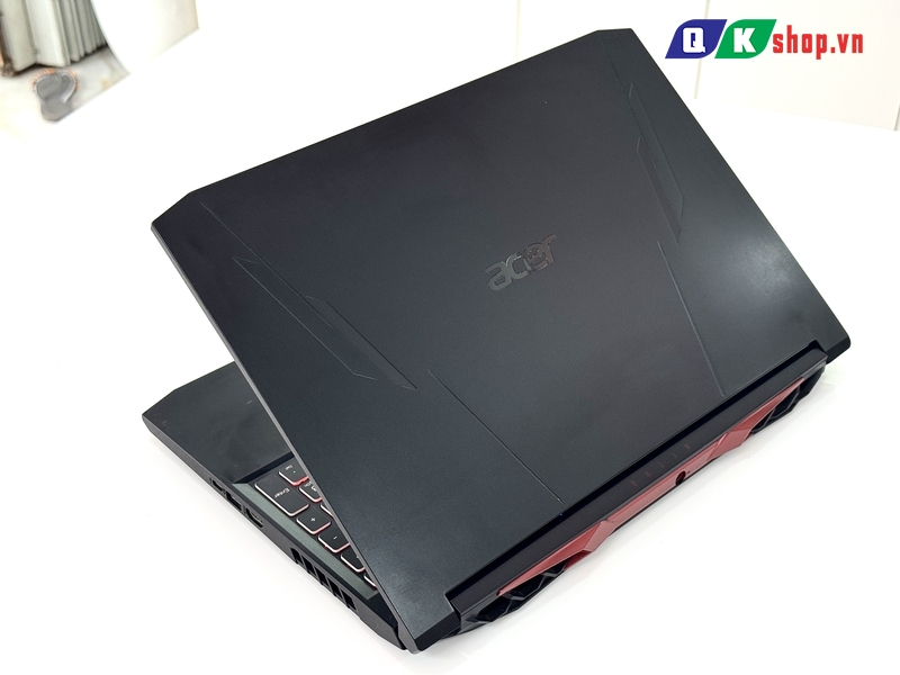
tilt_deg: -35.2
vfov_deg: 30.3
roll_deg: +1.2
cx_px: 450
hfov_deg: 39.7
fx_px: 1248
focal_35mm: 48
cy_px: 338
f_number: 1.78
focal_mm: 6.76
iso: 64
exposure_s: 1/100
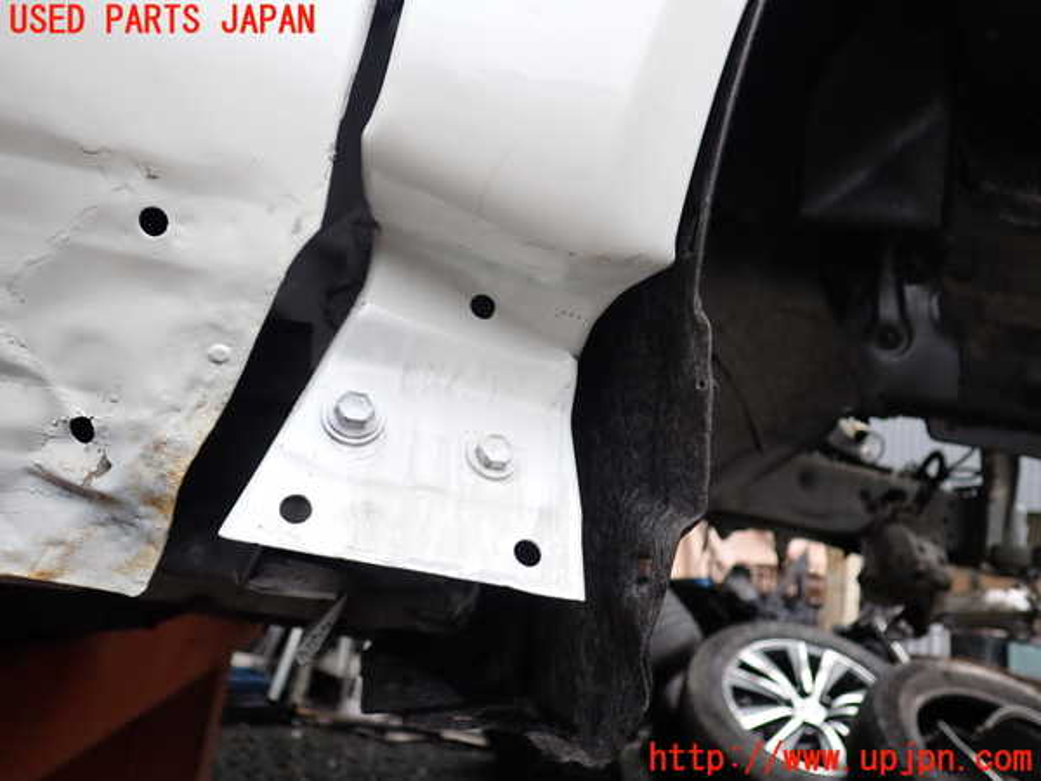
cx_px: 520
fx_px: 902
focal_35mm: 30
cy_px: 390
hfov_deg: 60.0
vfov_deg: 46.8
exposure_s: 1/160
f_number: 2.3
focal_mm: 5.4
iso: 100
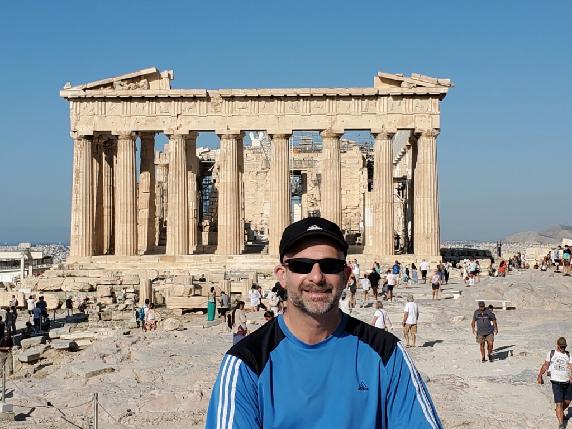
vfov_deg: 53.1
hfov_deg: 67.3
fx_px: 430
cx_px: 286
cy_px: 214
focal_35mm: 26
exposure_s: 1/3109
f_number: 2.4
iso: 50
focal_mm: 4.3
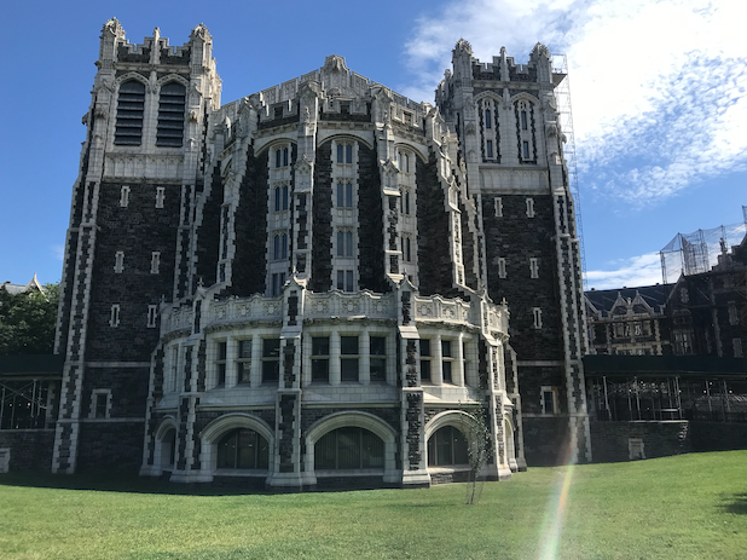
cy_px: 271
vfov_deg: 48.2
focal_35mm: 29
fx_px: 626
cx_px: 363
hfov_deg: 61.7
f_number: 1.8
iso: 20
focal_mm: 3.99
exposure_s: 1/2227
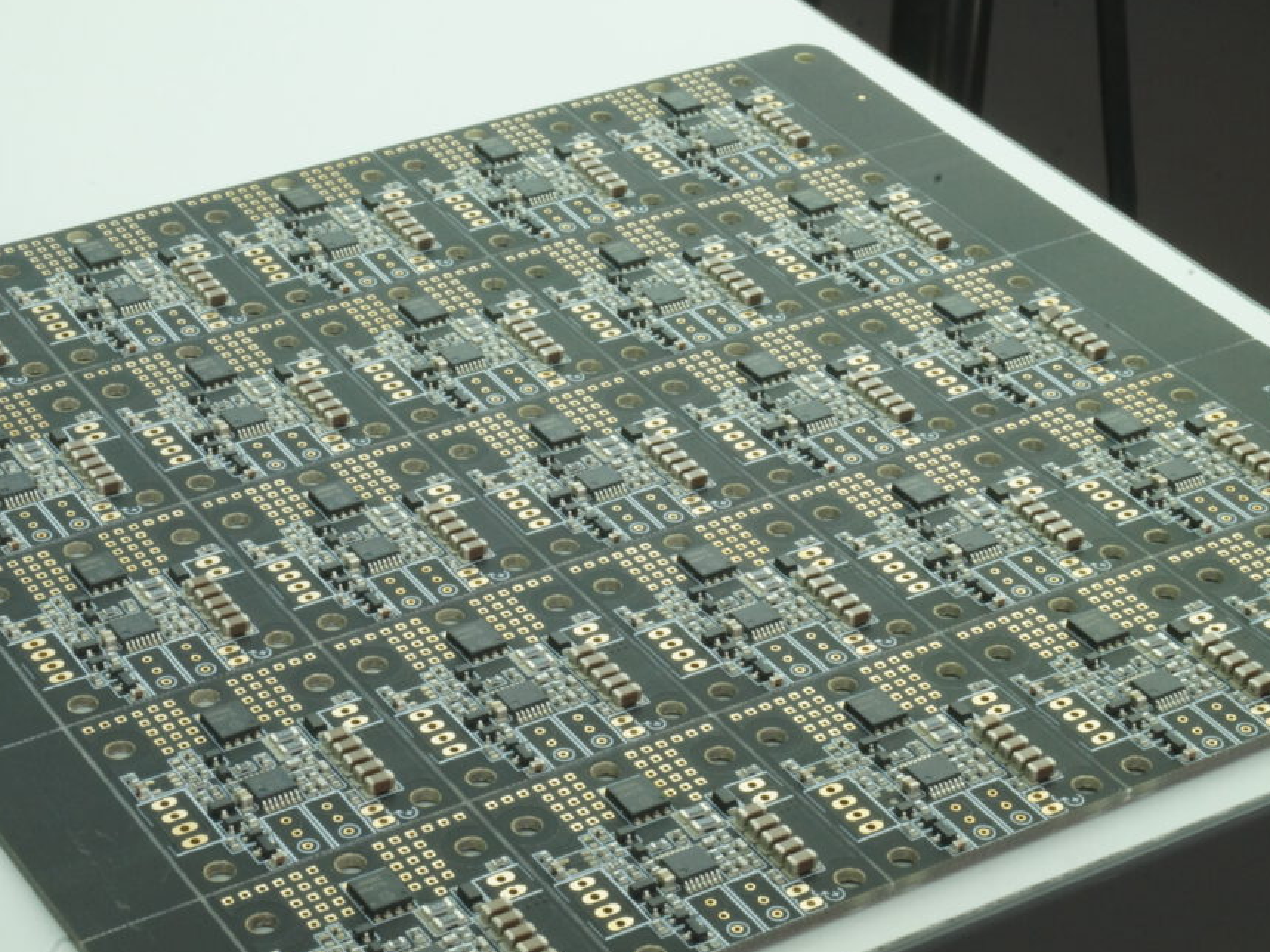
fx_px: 3469
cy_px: 485
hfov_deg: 20.7
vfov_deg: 15.6
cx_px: 580
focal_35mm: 95
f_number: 32
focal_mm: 55
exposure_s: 1/10
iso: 800
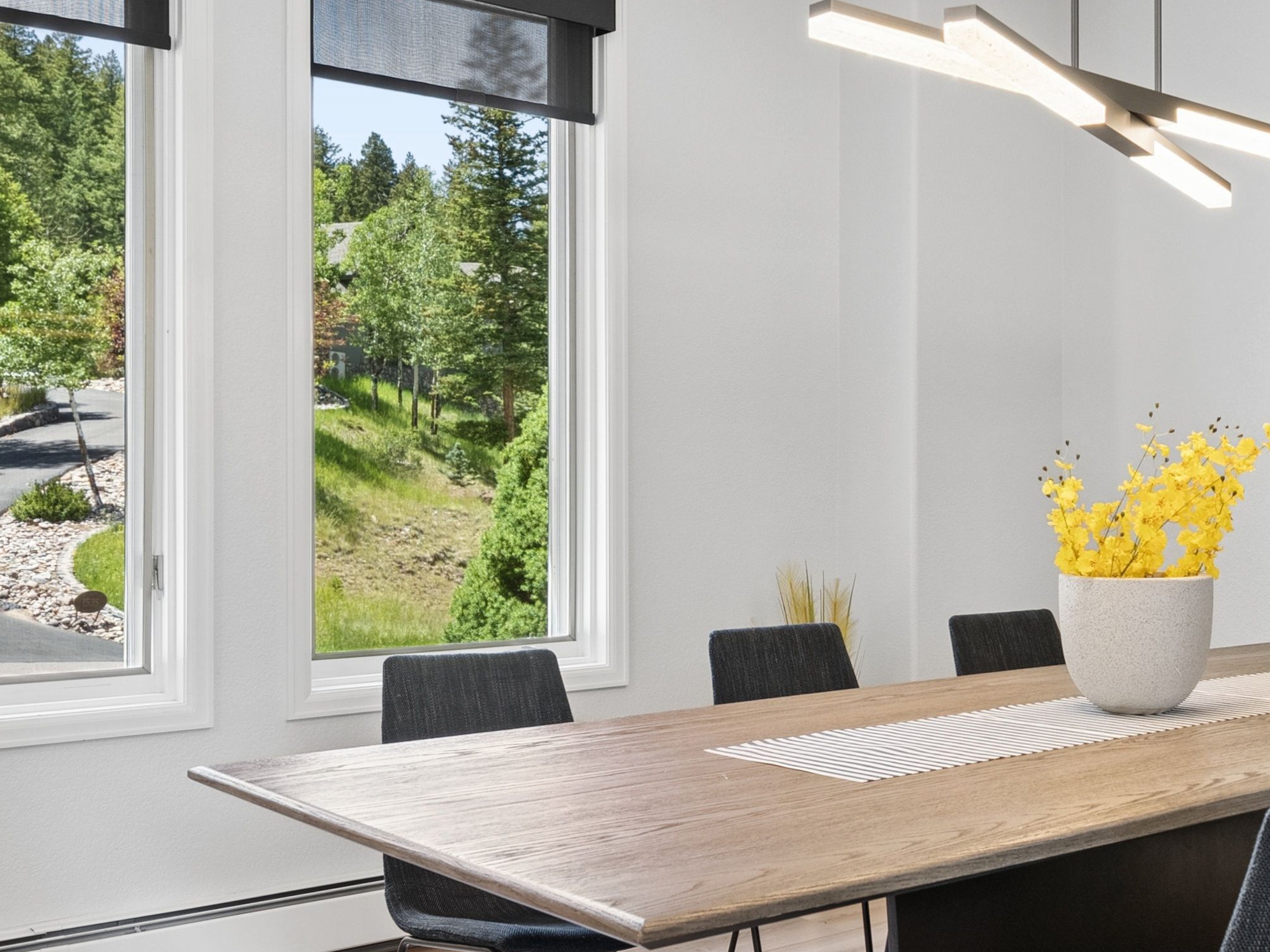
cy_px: 499
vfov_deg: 33.6
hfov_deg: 42.6
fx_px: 1578
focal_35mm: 43
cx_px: 941
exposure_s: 1/60
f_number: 8
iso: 800
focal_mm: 21
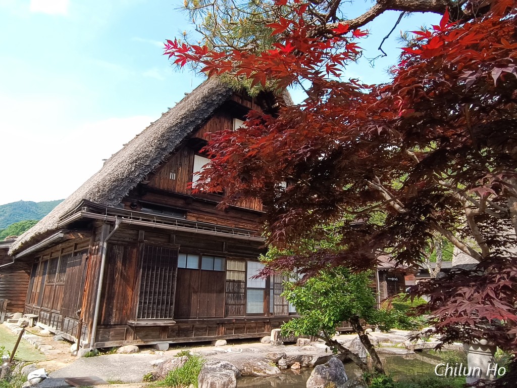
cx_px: 258
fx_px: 239
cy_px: 194
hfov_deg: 94.5
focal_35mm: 16
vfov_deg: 78.1
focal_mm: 1.66
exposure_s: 1/575
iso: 51
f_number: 2.2
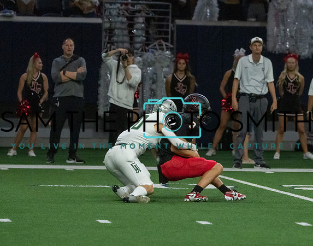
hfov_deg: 4.8
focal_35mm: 404
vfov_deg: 3.8
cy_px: 135
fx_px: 3715
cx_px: 246
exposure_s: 1/1250
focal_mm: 259
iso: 12800
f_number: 5.6
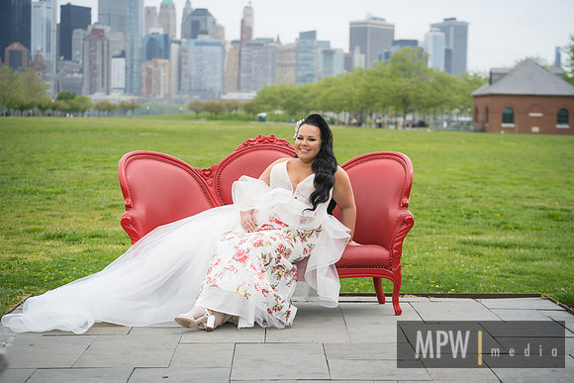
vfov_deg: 17.6
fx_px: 1238
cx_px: 294
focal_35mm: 78
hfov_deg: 26.1
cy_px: 193
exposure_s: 1/1600
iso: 100
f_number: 2.8
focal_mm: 75
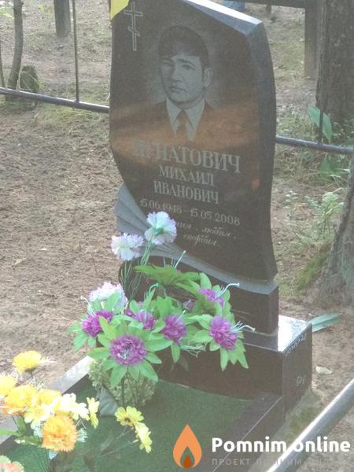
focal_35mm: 52
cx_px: 177
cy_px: 236
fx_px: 709
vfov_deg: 36.8
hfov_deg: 28.0
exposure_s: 1/60
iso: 1000
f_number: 2.6
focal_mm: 5.99
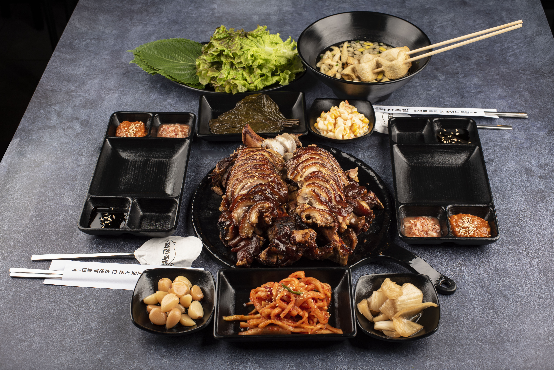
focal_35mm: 50
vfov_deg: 27.0
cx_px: 277
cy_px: 185
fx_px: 770
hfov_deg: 39.6
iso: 200
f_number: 11
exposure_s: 1/250
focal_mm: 50
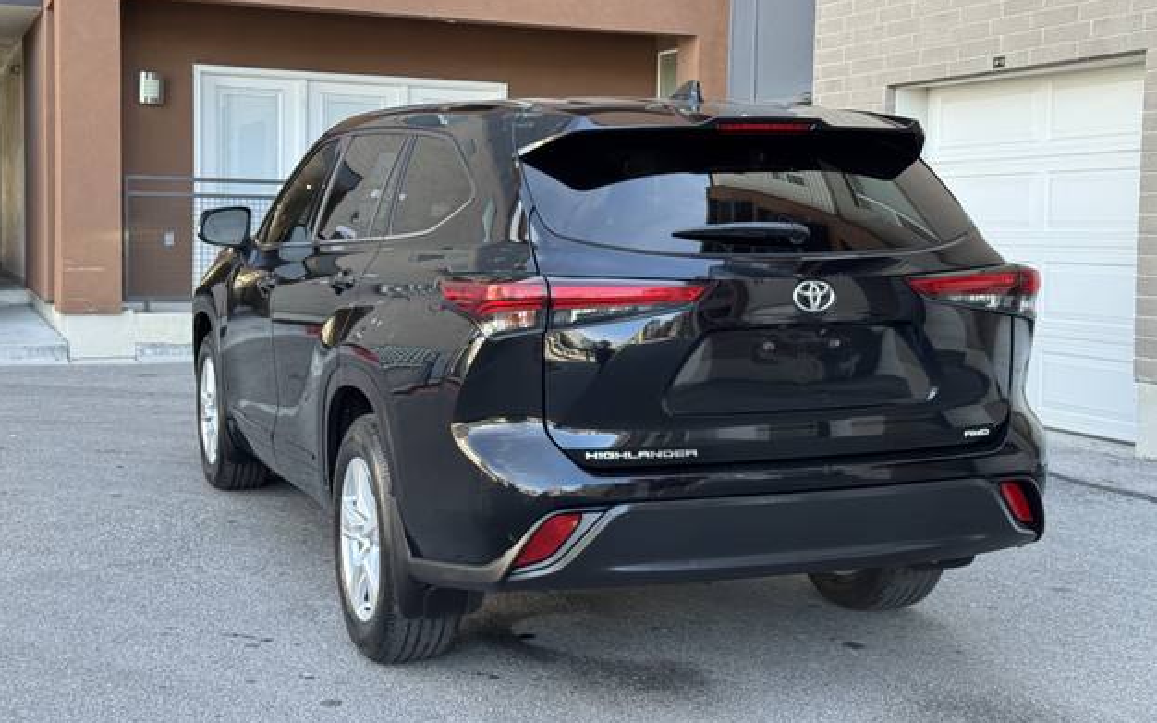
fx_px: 1639
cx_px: 586
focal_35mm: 52
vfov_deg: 24.8
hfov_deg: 38.9
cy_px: 316
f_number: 1.78
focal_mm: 6.76
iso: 64
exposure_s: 1/190
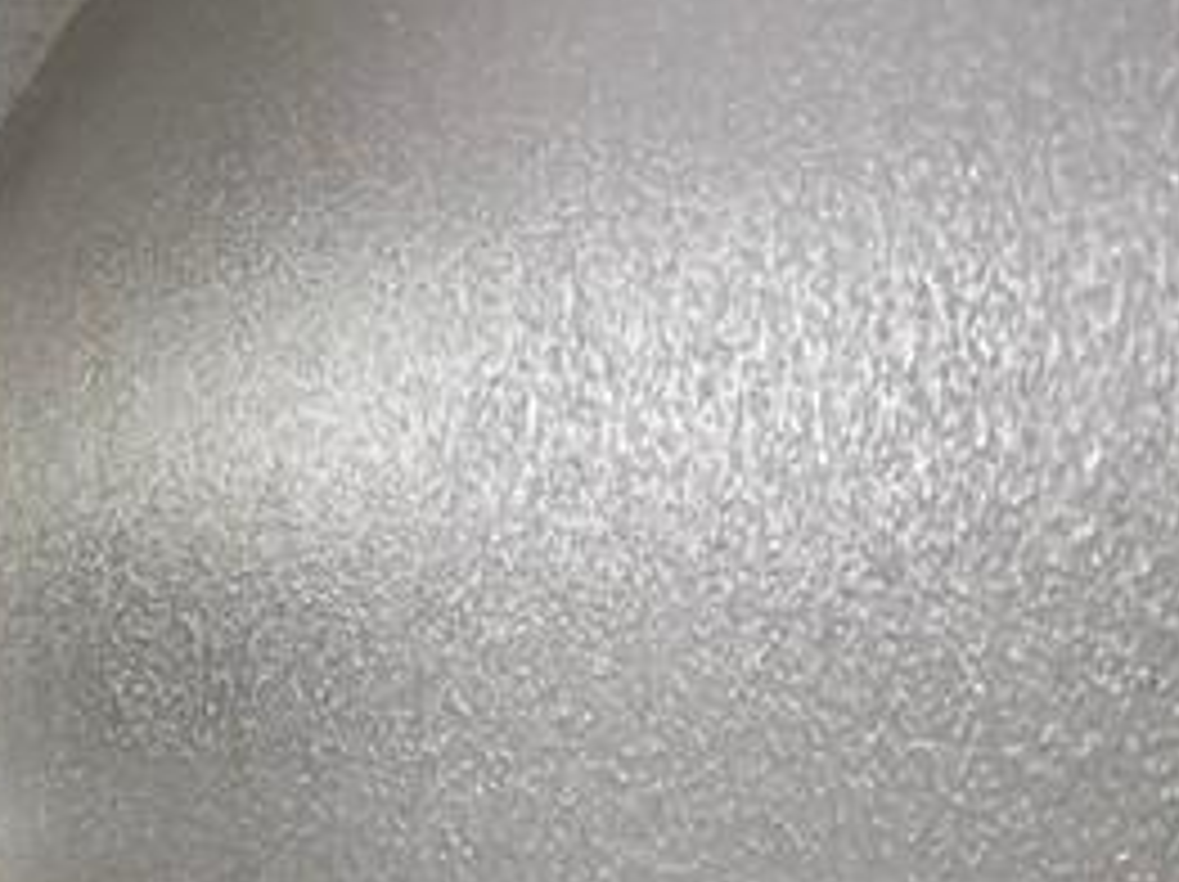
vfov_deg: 8.6
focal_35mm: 159
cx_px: -927
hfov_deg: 11.5
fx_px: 5410
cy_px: 1976
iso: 50
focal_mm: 5.7
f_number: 1.5
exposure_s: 1/120
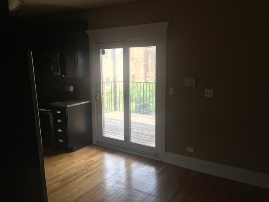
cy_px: 101
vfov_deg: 48.2
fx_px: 225
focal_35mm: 29
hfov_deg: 61.7
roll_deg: +0.3
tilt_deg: -7.6
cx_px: 134
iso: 25
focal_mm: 4.15
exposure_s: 1/60
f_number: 2.2
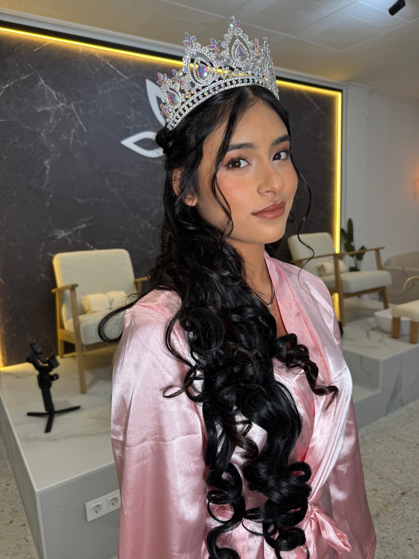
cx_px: 210
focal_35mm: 24
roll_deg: +1.8
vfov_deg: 71.6
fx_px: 387
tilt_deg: -9.5
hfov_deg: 56.8
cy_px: 280
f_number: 1.78
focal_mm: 6.76
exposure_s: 1/100
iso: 80
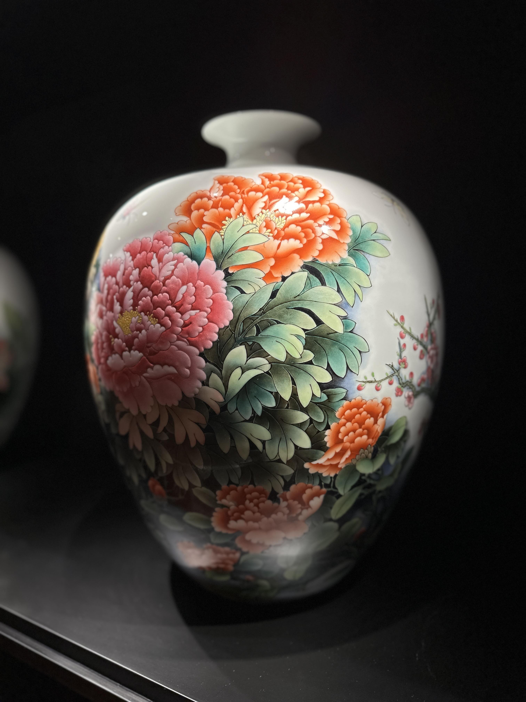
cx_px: 263
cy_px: 351
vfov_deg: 71.6
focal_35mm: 24
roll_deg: +0.2
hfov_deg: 56.8
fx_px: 486
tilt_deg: -5.4
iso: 64
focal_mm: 6.86
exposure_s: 1/154
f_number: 1.78
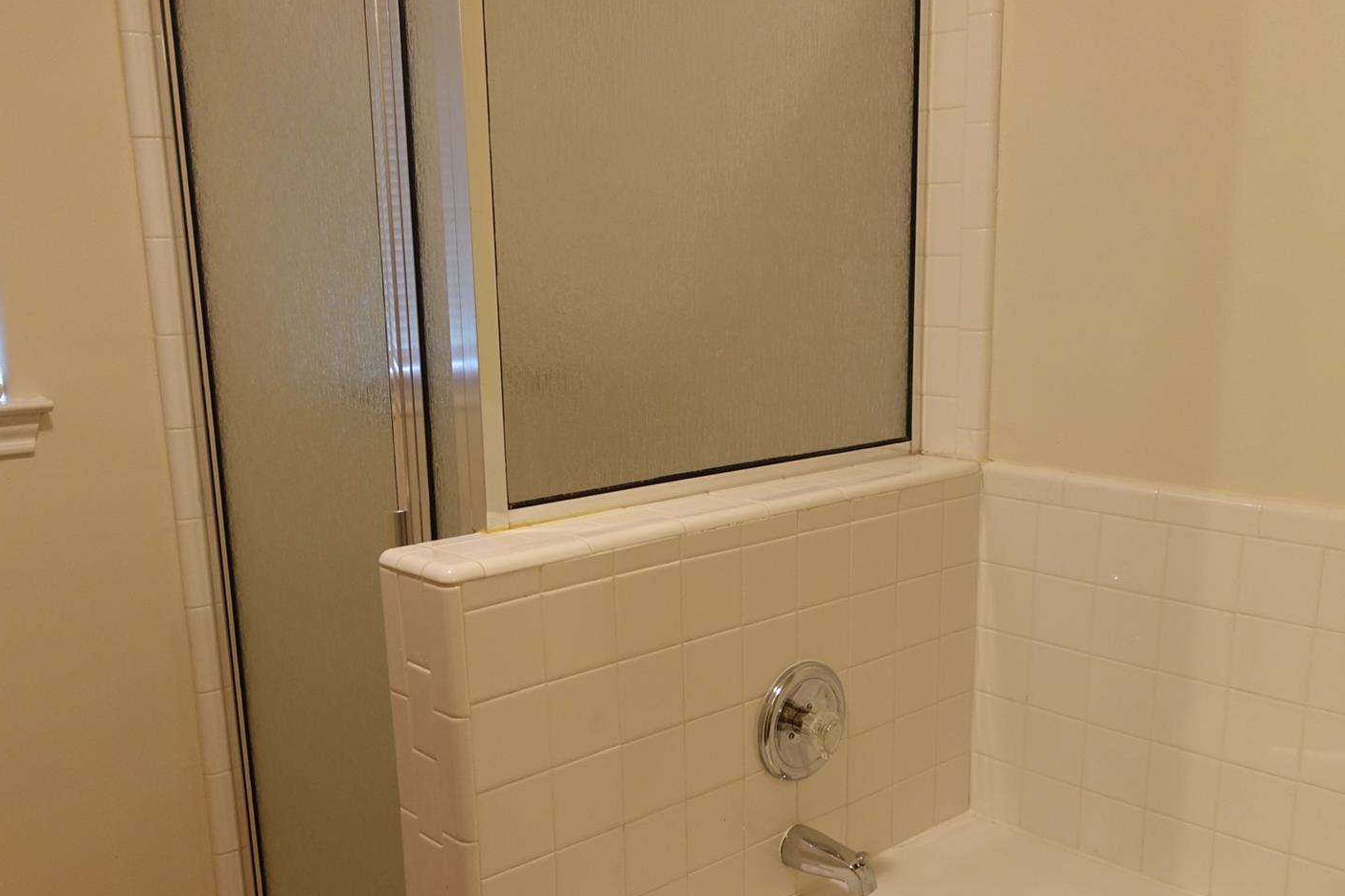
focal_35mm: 35
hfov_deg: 54.4
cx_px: 710
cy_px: 586
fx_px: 1308
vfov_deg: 37.5
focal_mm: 8.8
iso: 400
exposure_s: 1/30
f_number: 1.8
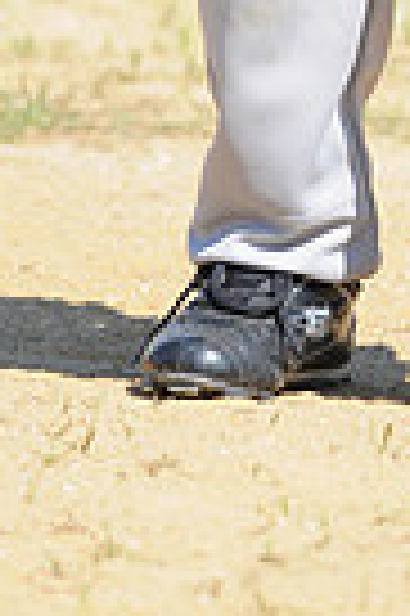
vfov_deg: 1.1
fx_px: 32590
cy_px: -508
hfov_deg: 0.7
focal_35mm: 1903
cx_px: 484
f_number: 4
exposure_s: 1/1000
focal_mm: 300
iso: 200
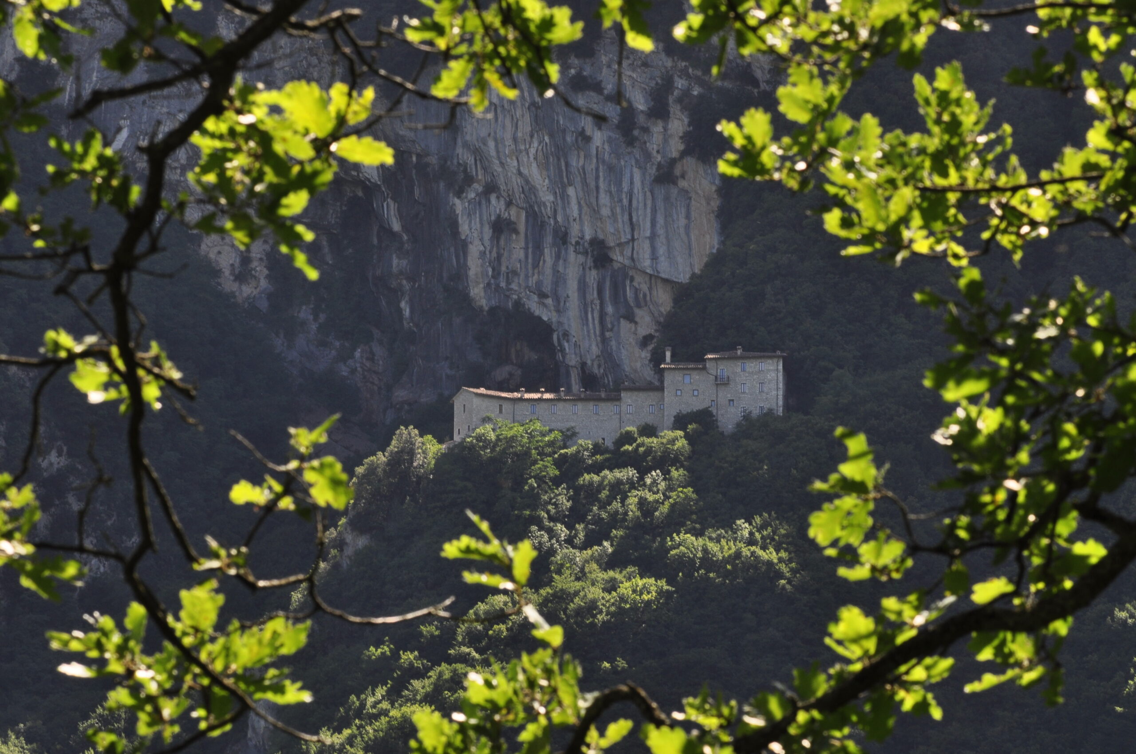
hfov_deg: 9.5
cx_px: 568
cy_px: 377
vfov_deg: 6.3
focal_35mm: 218
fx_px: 6855
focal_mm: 145
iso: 200
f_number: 18
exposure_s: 1/80
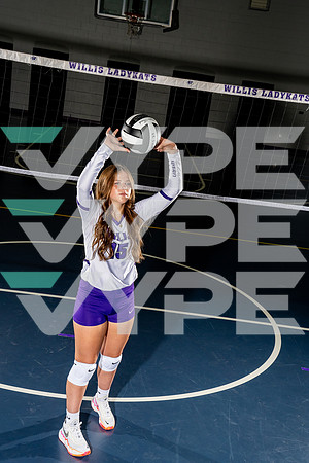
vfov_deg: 38.2
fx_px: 669
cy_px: 232
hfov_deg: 26.0
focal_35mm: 52
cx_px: 154
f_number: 8
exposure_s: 1/250
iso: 500
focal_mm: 52
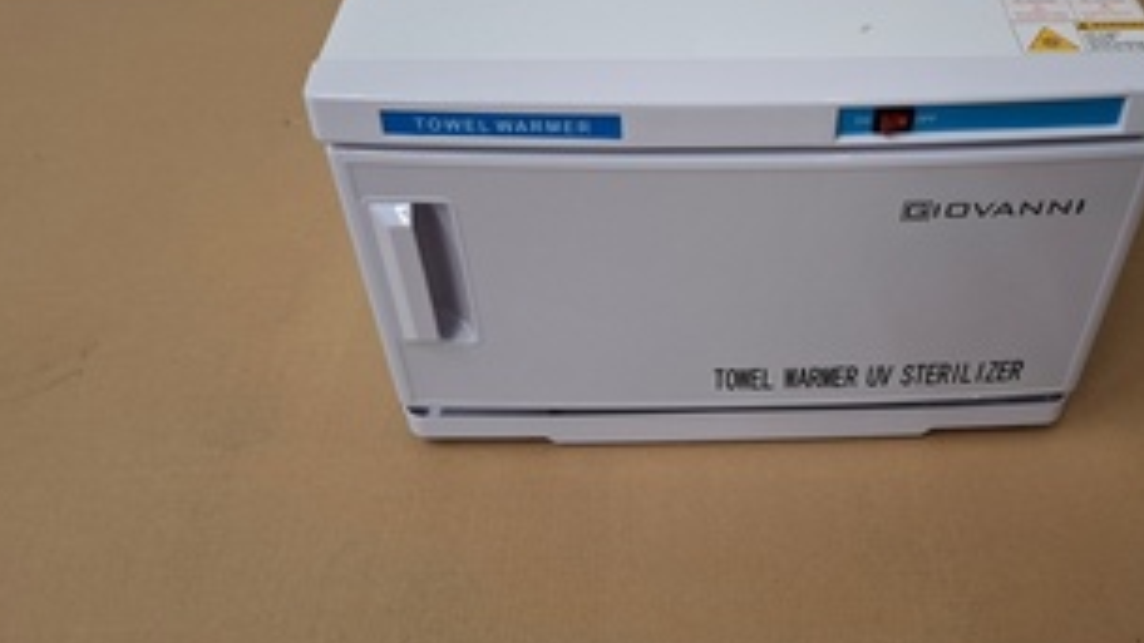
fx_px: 1001
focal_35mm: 33
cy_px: 211
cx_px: 738
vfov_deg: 35.3
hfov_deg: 58.5
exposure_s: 1/100
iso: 200
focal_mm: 5.54
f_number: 1.8
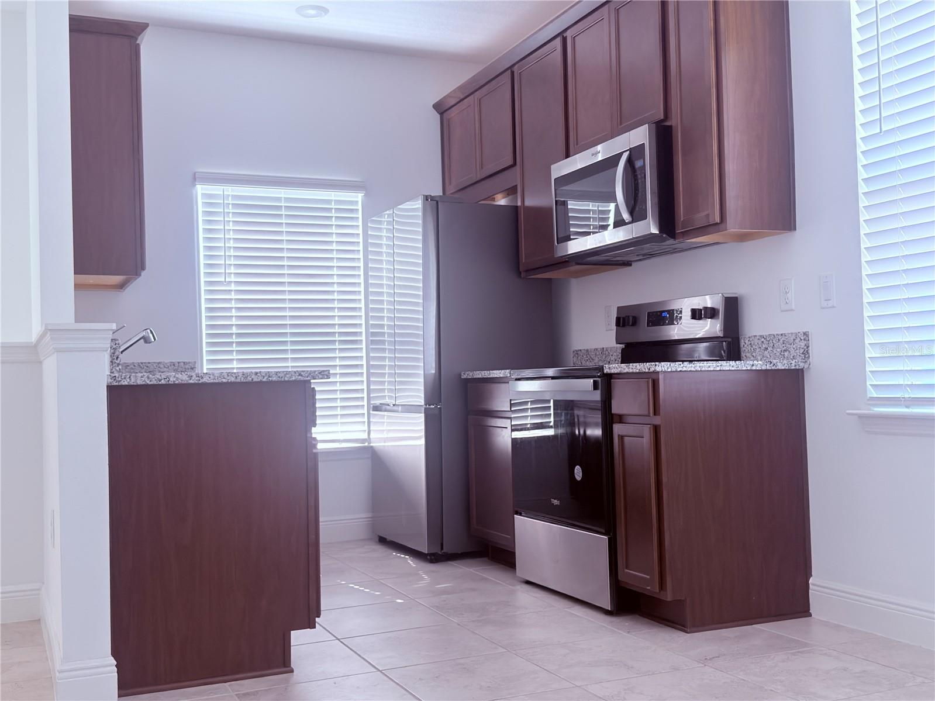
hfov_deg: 47.9
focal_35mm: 39
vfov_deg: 36.8
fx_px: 1053
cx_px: 468
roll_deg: +1.4
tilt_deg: +2.0
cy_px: 350
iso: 160
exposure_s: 1/120
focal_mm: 6.76
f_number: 1.78
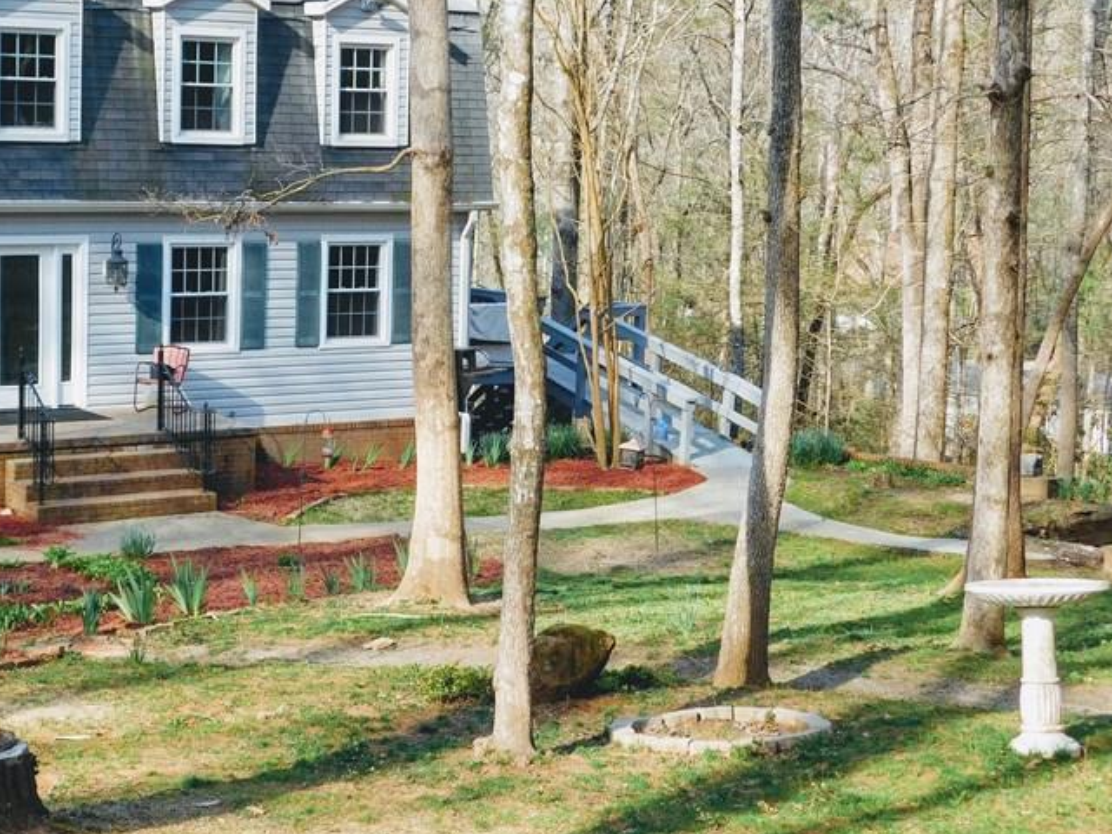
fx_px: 2313
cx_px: 389
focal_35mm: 72
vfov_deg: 20.4
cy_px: 372
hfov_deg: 26.9
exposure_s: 1/250
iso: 125
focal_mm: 8
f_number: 3.7
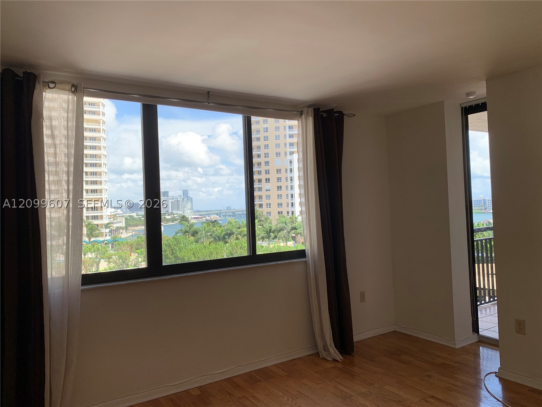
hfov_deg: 67.3
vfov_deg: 53.1
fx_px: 407
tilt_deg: +3.1
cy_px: 204
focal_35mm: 26
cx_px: 271
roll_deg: +2.4
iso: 25
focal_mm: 4.25
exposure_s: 1/275
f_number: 1.8
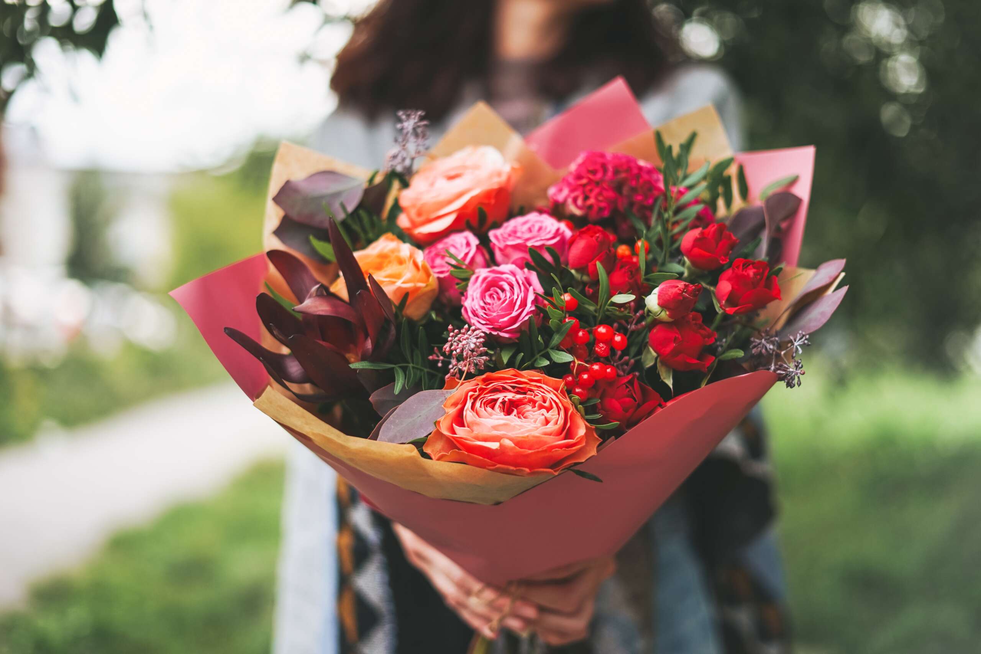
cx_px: 490
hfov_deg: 39.6
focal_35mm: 50
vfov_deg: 27.0
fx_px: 1362
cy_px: 327
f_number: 1.8
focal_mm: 50
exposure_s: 1/125
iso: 125
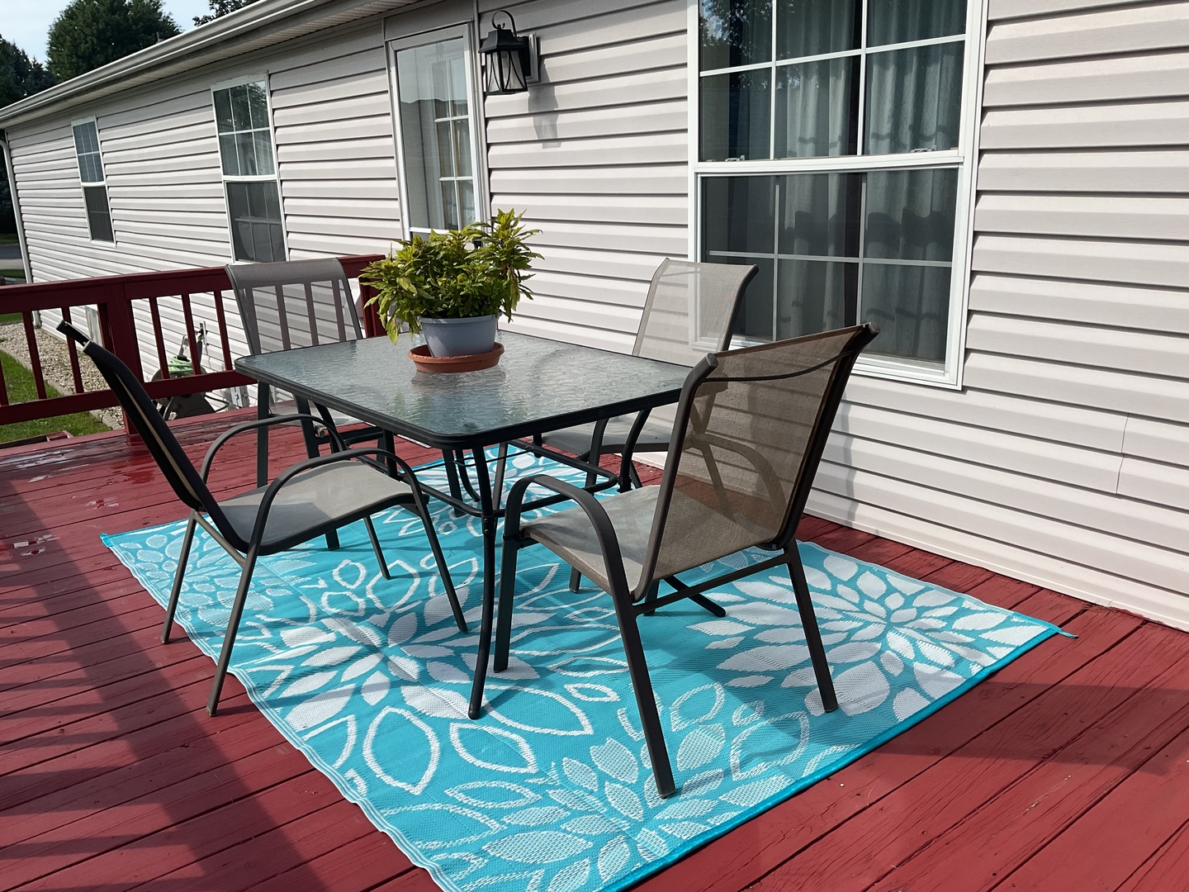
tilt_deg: -15.8
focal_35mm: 29
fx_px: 996
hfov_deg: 61.7
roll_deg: +1.2
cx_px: 594
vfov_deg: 48.2
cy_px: 446
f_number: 1.8
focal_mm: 3
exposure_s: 1/1848
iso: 16
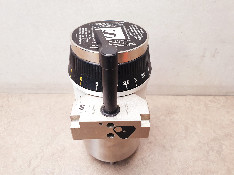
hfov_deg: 67.3
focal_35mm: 26
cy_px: 88
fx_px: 176
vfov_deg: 53.1
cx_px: 117
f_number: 2.4
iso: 125
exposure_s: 1/50
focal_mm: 4.3
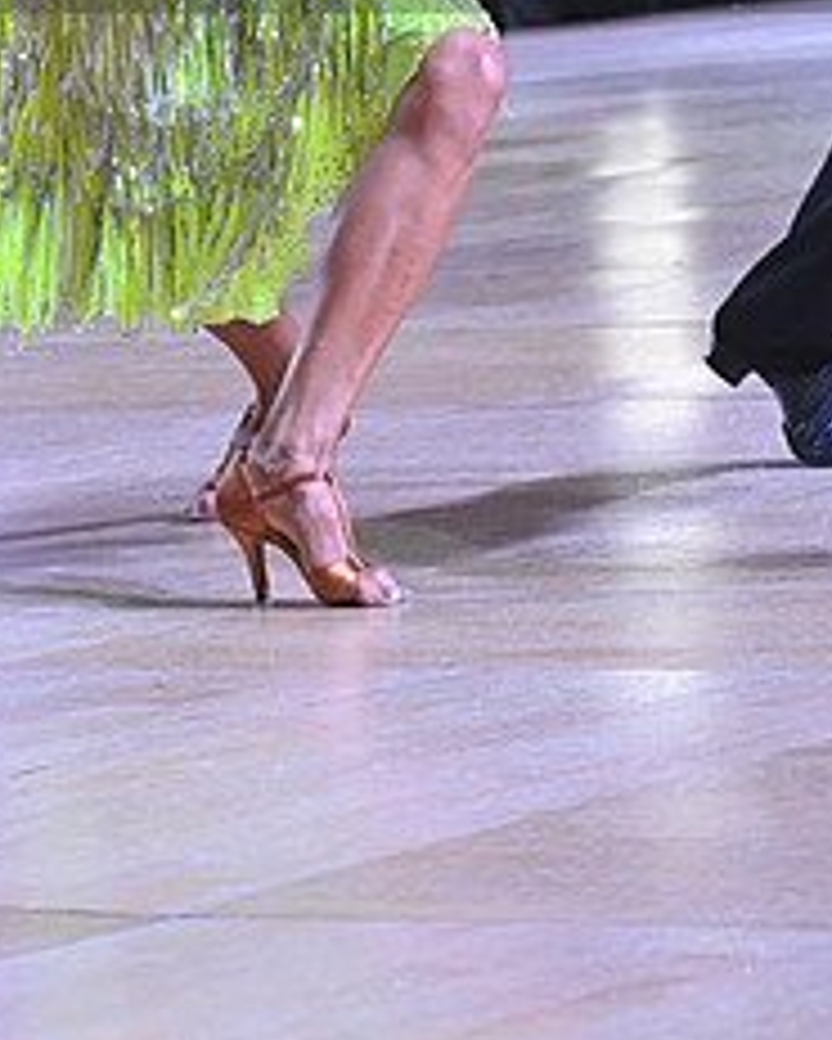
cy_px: -135
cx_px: 551
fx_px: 6675
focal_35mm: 217
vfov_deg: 8.8
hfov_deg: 7.1
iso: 4000
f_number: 7.1
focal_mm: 92
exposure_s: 1/400
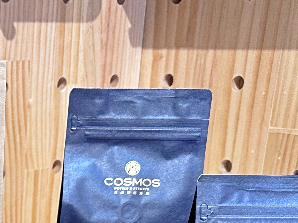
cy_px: 364
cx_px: -85
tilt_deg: -23.4
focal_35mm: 84
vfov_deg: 15.7
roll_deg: -0.7
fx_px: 723
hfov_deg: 21.2
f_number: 1.78
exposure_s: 1/60
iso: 200
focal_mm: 6.86
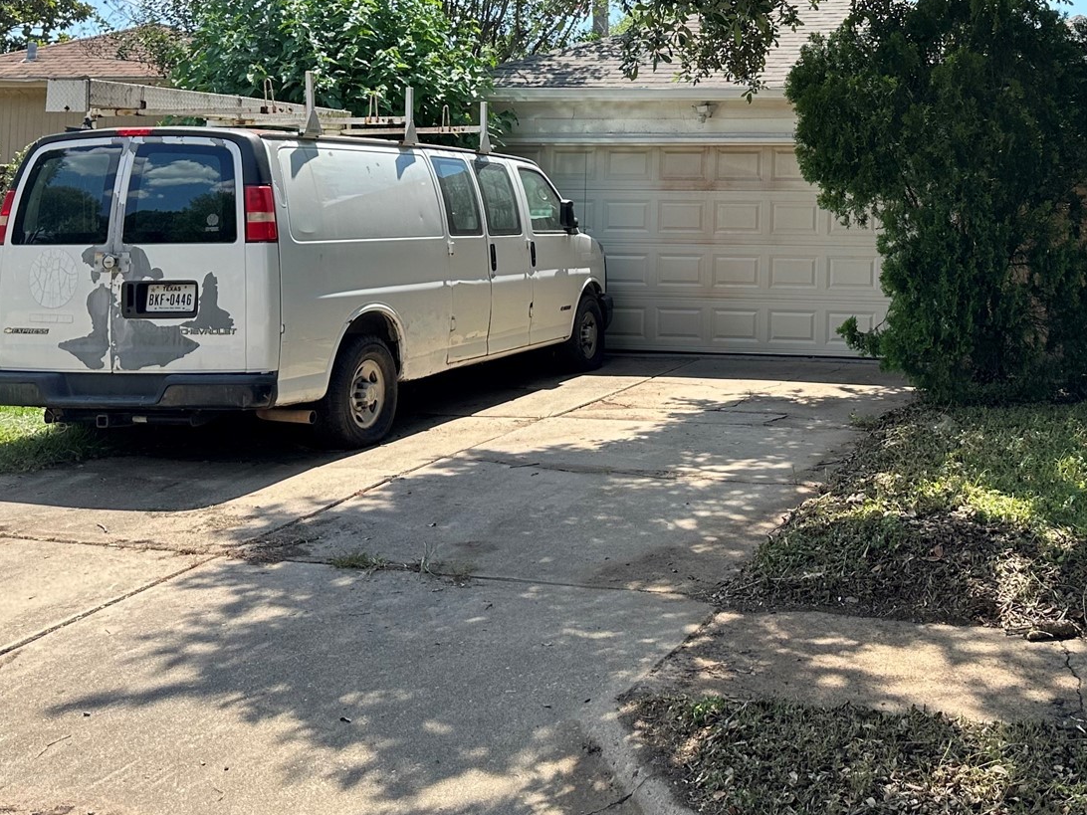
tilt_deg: +2.6
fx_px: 1413
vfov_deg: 31.5
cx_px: 824
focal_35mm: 45
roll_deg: -0.9
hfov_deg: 40.8
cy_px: 178
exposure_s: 1/1321
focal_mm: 6.86
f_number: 1.78
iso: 80
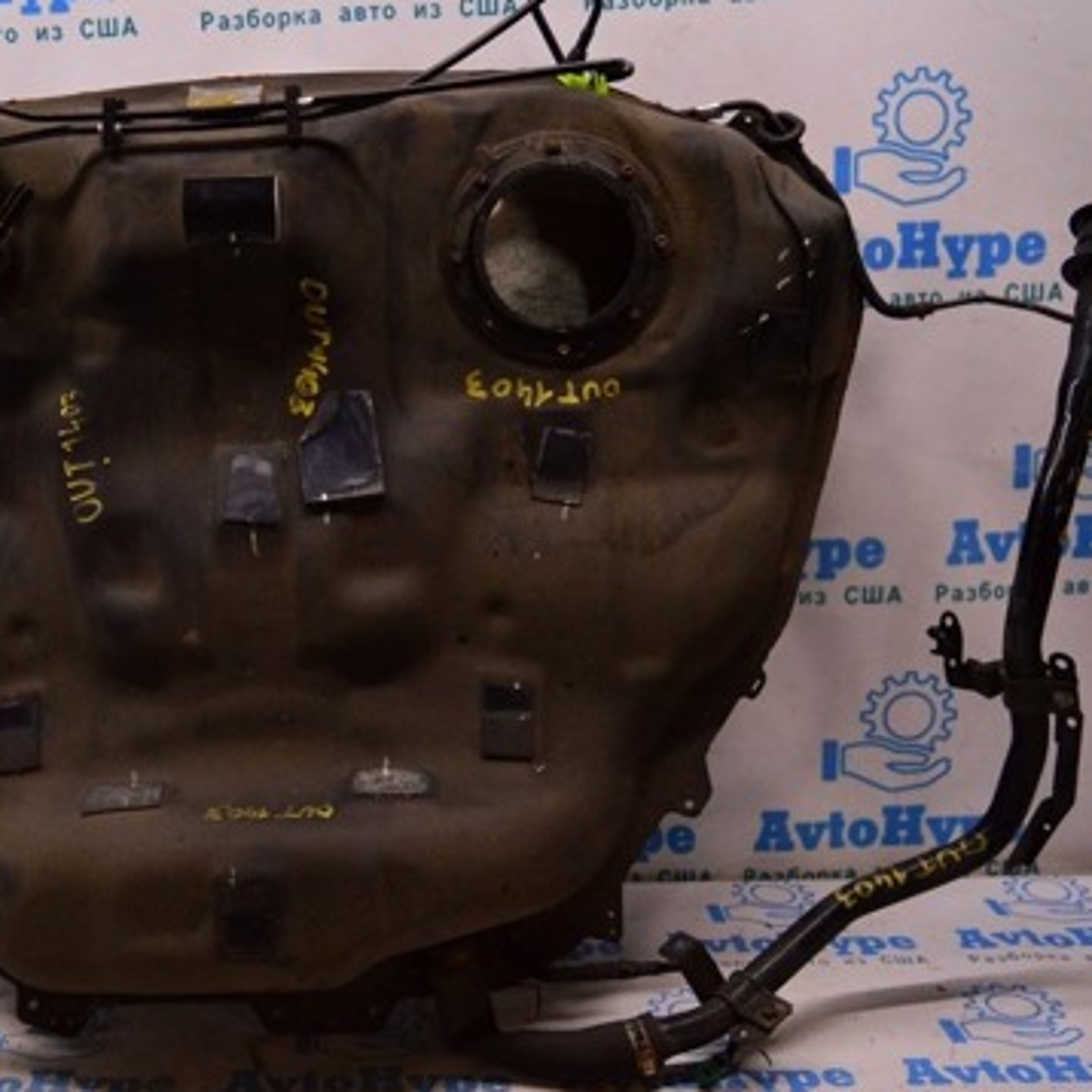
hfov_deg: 39.7
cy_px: 502
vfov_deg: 40.9
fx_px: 1463
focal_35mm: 41
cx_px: 256
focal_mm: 18
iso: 1600
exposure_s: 1/400
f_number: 4
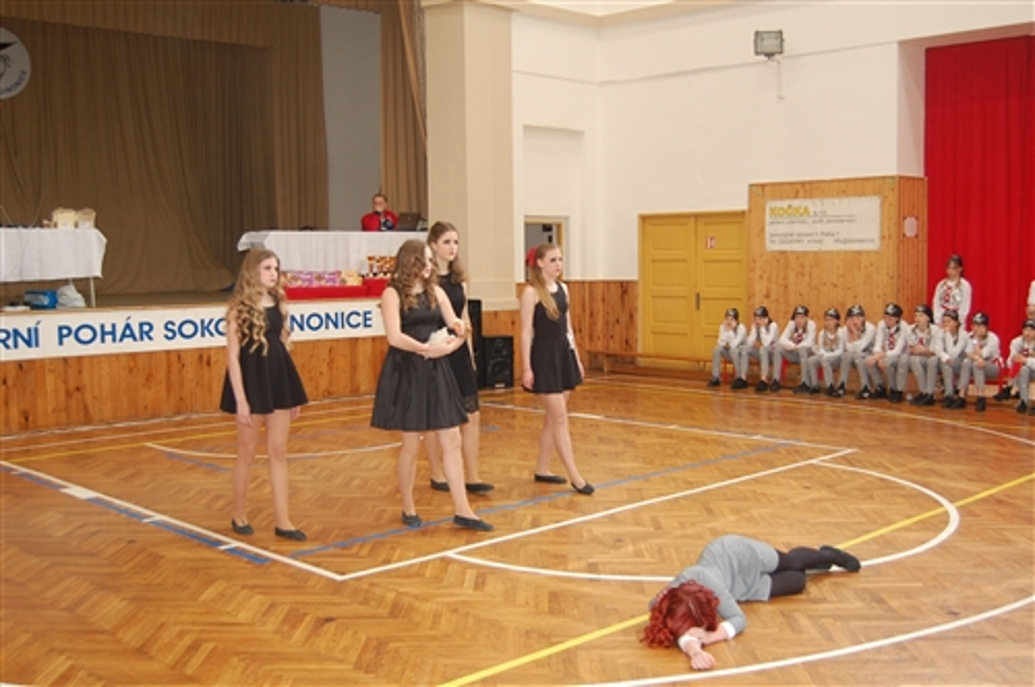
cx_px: 518
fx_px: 1120
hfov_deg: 49.6
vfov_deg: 34.1
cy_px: 344
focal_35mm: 39
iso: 640
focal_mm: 26
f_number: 4
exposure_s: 1/60
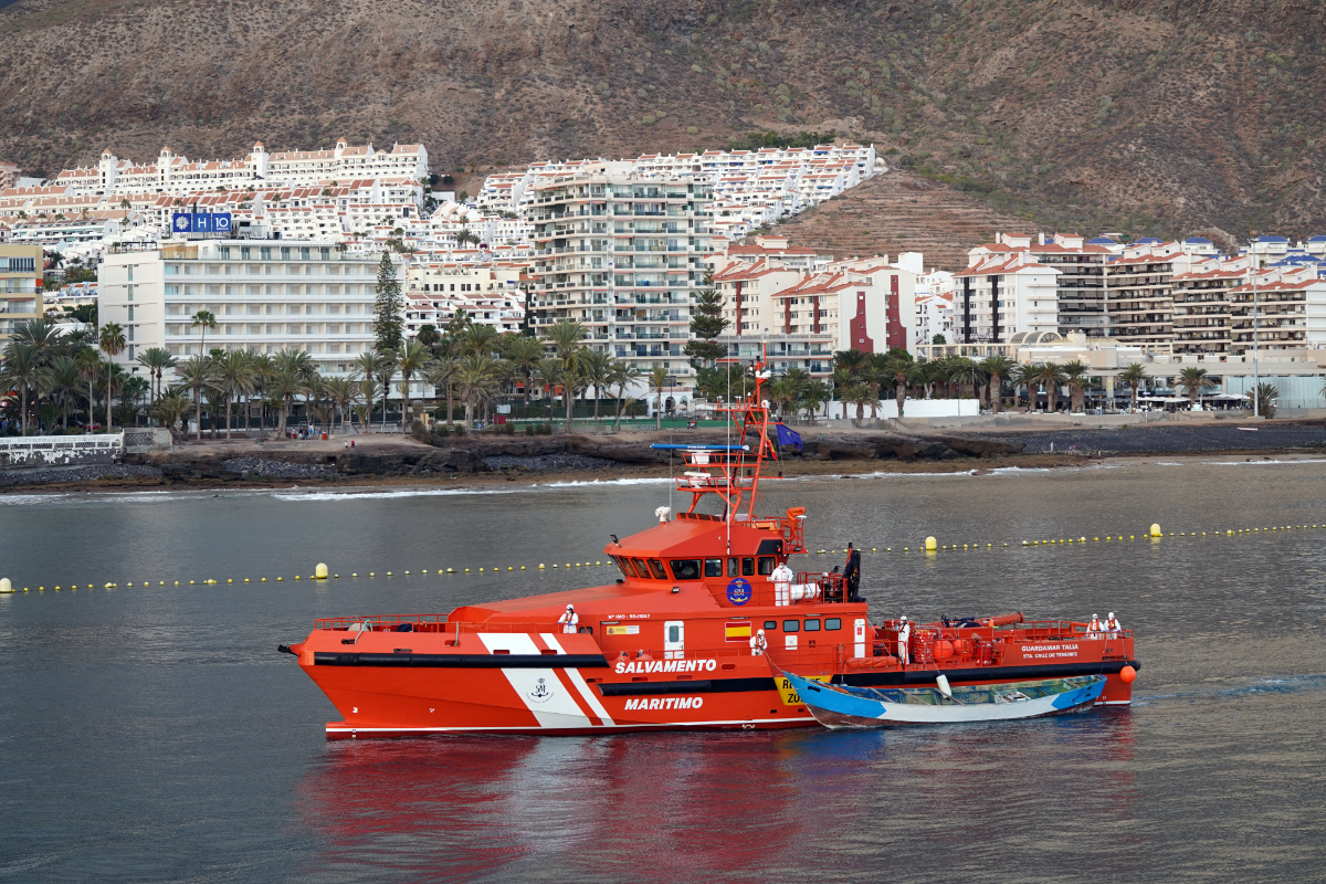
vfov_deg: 14.0
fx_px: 3609
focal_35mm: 98
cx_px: 663
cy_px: 442
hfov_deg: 20.8
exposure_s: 1/320
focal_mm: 98
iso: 400
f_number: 4
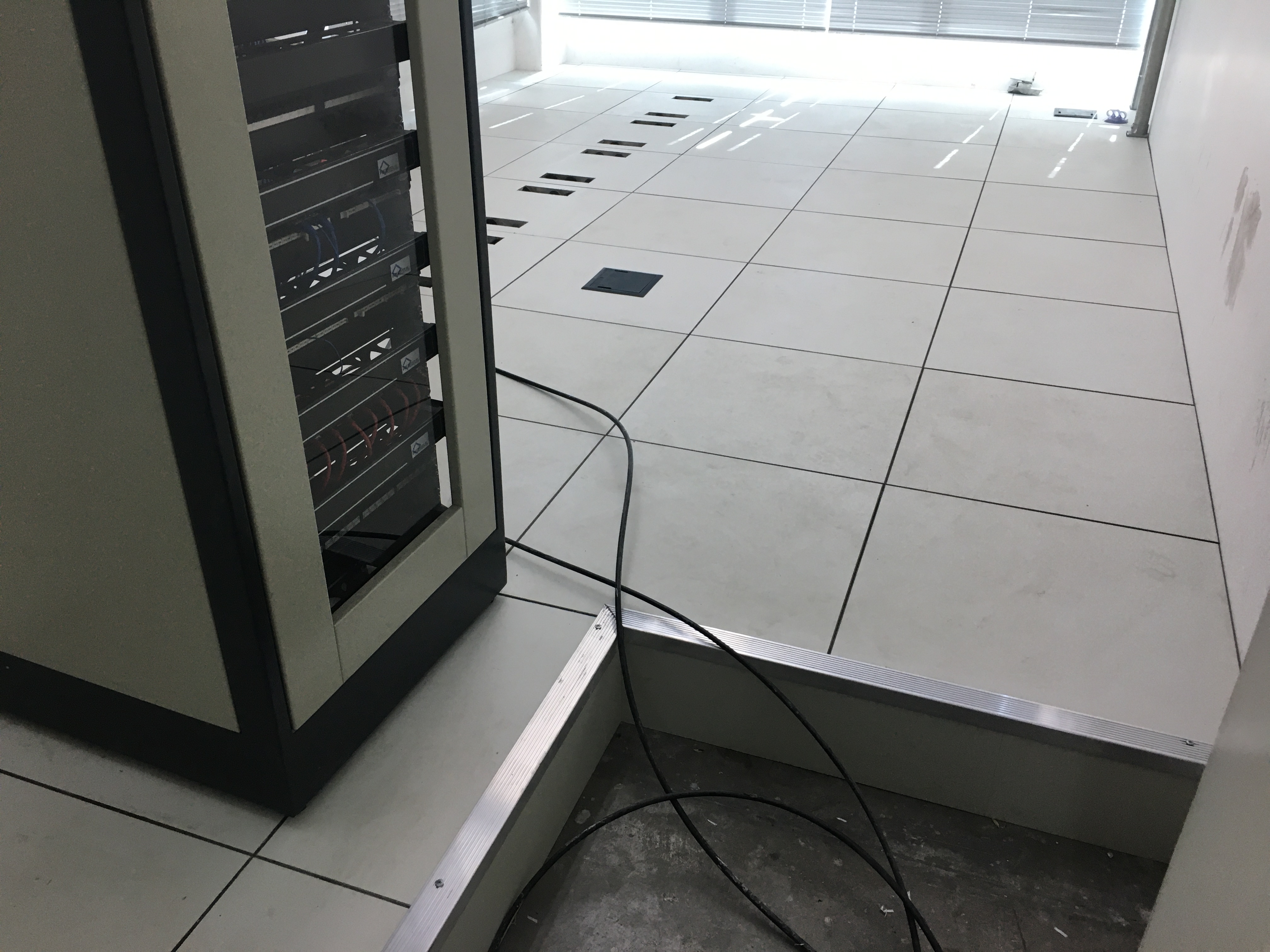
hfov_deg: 61.7
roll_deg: -0.4
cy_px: 476
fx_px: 1064
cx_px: 635
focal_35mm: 29
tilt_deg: -29.8
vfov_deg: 48.2
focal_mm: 4.15
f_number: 2.2
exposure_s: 1/30
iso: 40
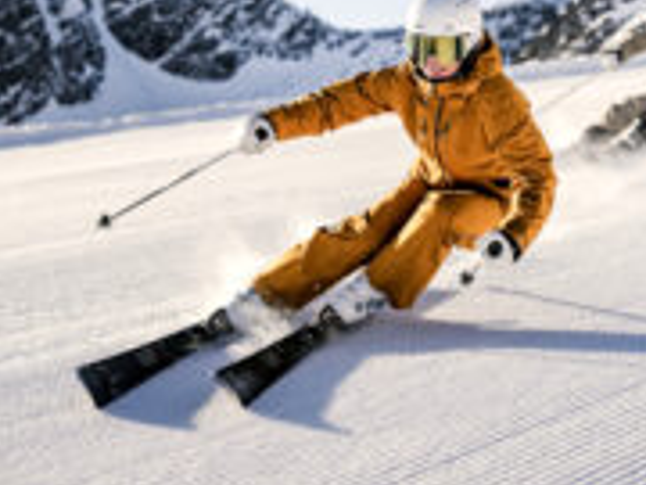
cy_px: 92
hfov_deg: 25.9
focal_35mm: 75
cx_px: 427
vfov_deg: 19.4
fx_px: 1400
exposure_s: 1/3200
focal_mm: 35
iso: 64
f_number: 2
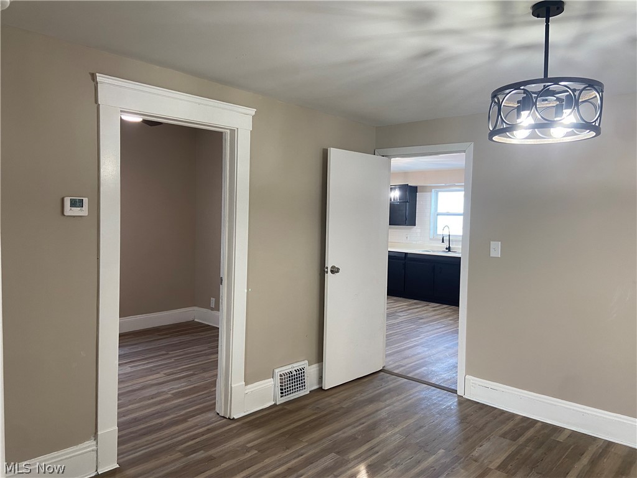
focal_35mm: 26
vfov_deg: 53.1
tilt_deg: -3.3
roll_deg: -2.3
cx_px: 318
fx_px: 478
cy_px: 239
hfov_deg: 67.3
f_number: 1.8
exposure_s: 1/60
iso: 80
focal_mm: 4.25
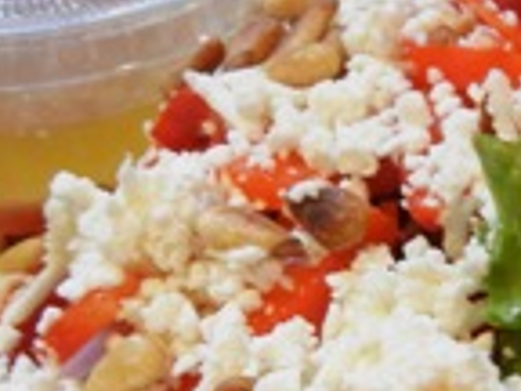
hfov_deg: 17.9
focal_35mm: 108
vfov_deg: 13.6
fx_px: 1625
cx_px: 478
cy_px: 326
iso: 400
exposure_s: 1/9.4
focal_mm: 5.4
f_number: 3.5
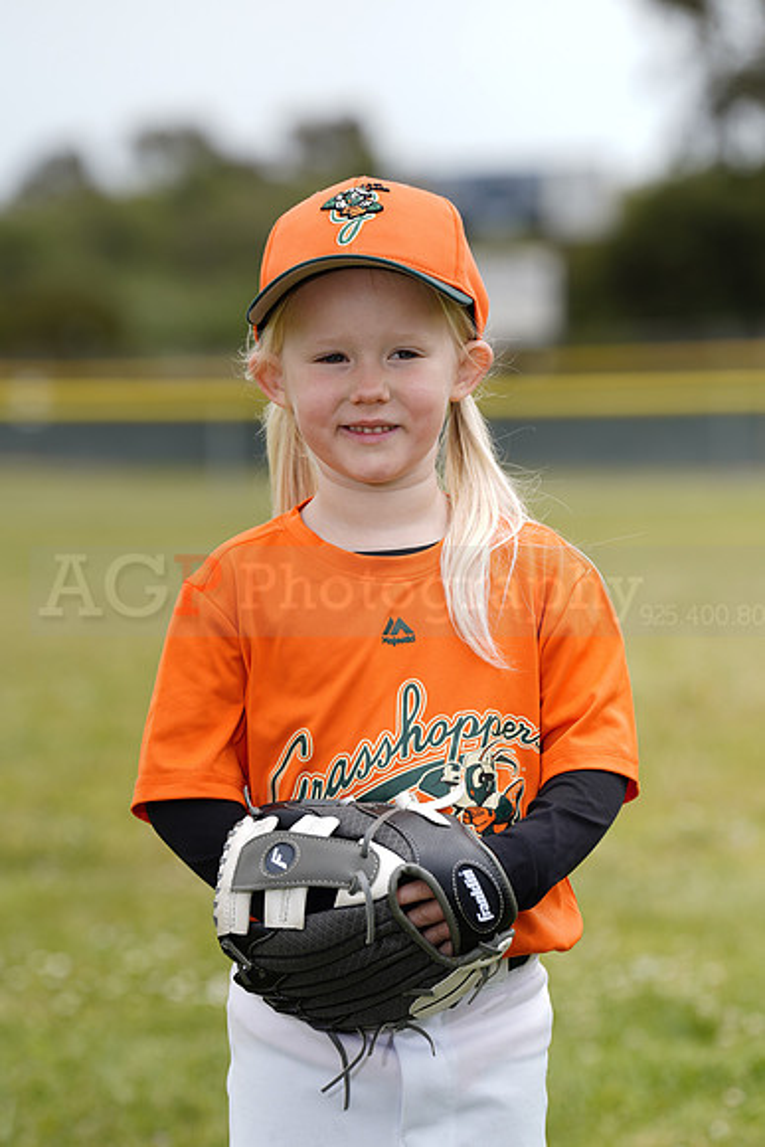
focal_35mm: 194
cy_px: 574
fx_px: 6180
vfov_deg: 10.6
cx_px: 382
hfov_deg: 7.1
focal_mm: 194
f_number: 5.6
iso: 50
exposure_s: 1/250
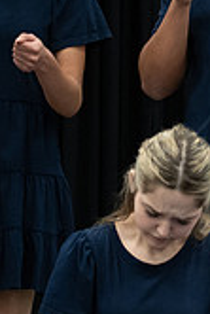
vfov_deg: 4.0
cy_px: 163
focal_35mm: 516
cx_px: 545
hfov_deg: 2.6
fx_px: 4505
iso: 6400
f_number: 6.3
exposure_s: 1/100
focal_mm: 148
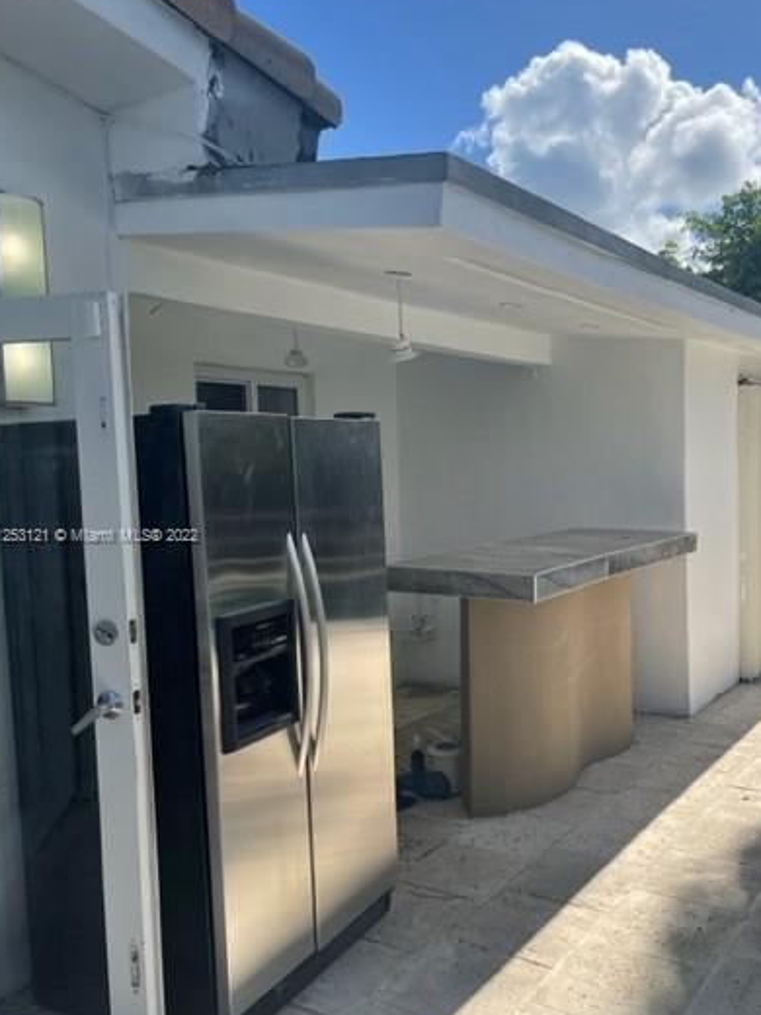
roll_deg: +2.2
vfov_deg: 56.8
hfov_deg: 44.0
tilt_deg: -3.1
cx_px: 443
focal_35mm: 32
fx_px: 938
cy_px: 537
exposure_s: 1/3257
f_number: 1.6
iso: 32
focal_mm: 5.1
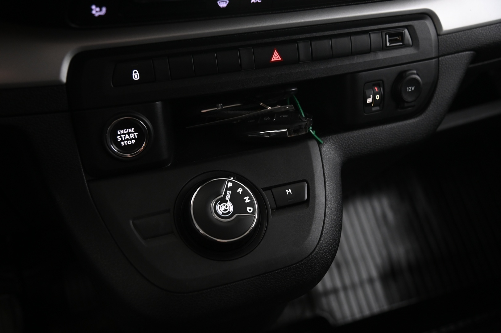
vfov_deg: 35.0
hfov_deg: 50.7
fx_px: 528
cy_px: 166
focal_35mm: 38
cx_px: 250
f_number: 4
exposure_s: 1/13
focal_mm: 38
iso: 2000
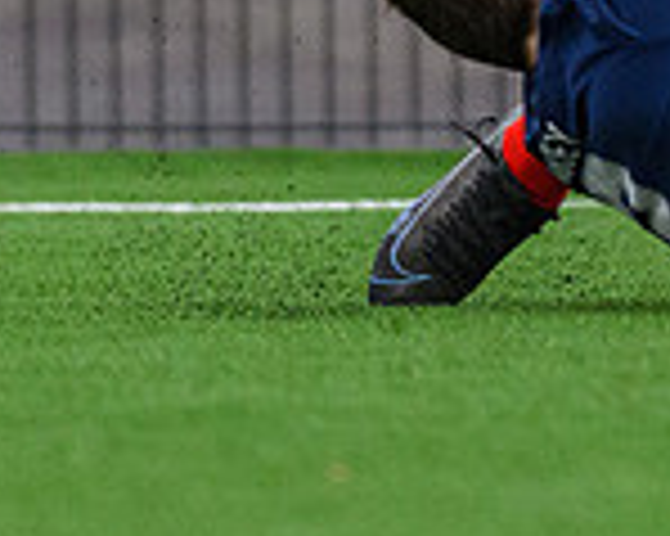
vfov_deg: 0.6
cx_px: 778
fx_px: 49065
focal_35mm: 2476
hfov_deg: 0.8
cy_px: -445
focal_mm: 400
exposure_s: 1/2000
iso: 5000
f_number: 2.8
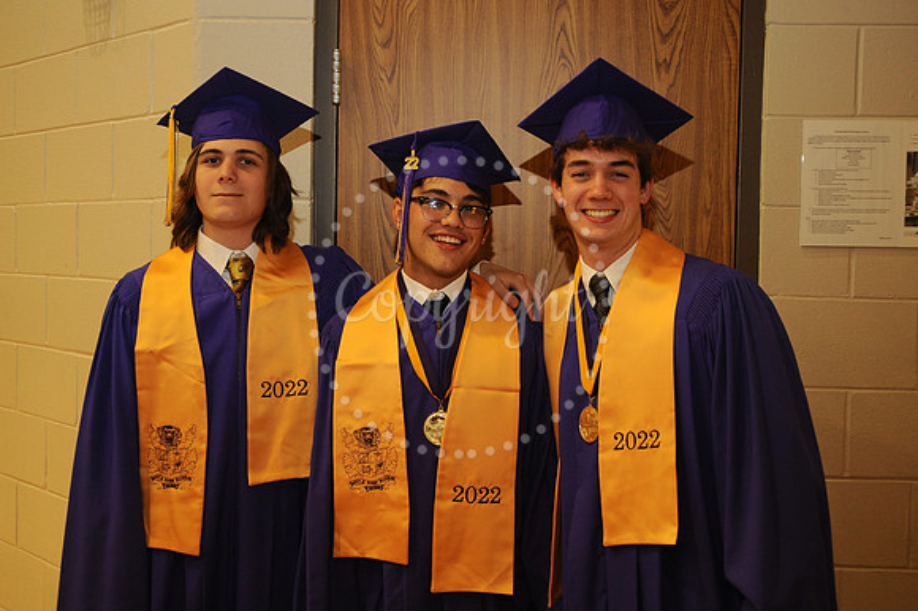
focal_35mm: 46
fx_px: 1172
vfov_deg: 29.2
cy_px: 306
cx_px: 459
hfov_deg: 42.8
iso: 1600
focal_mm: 46
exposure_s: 1/80
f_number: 5.6
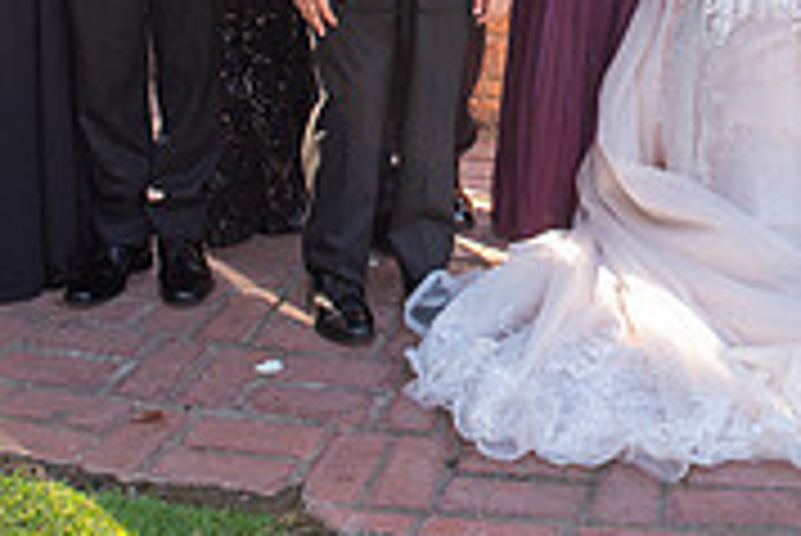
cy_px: -196
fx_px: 1960
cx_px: 796
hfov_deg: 22.3
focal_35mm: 88
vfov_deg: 14.8
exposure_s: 1/250
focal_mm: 27
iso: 200
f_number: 5.6
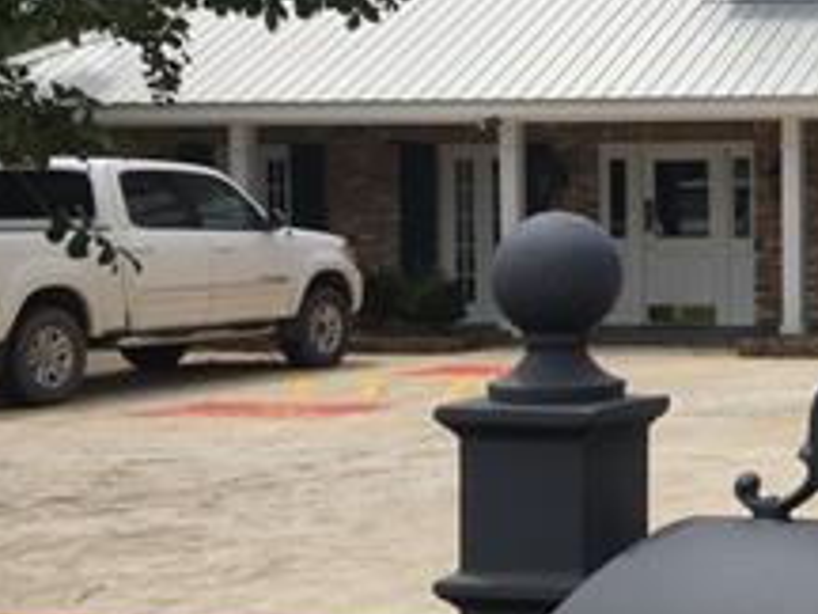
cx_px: 1178
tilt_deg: -5.5
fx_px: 2032
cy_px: 356
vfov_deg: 17.2
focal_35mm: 86
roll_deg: +0.9
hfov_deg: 20.1
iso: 32
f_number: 2.2
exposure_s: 1/2825
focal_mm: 4.15
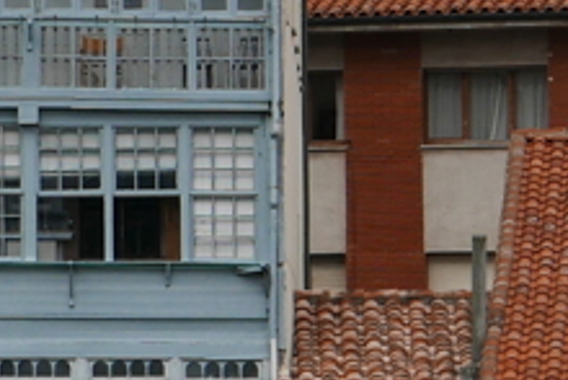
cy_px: 65
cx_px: -791
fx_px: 7562
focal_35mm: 479
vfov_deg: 2.9
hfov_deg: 4.2
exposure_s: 1/800
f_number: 5.6
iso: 200
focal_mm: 34
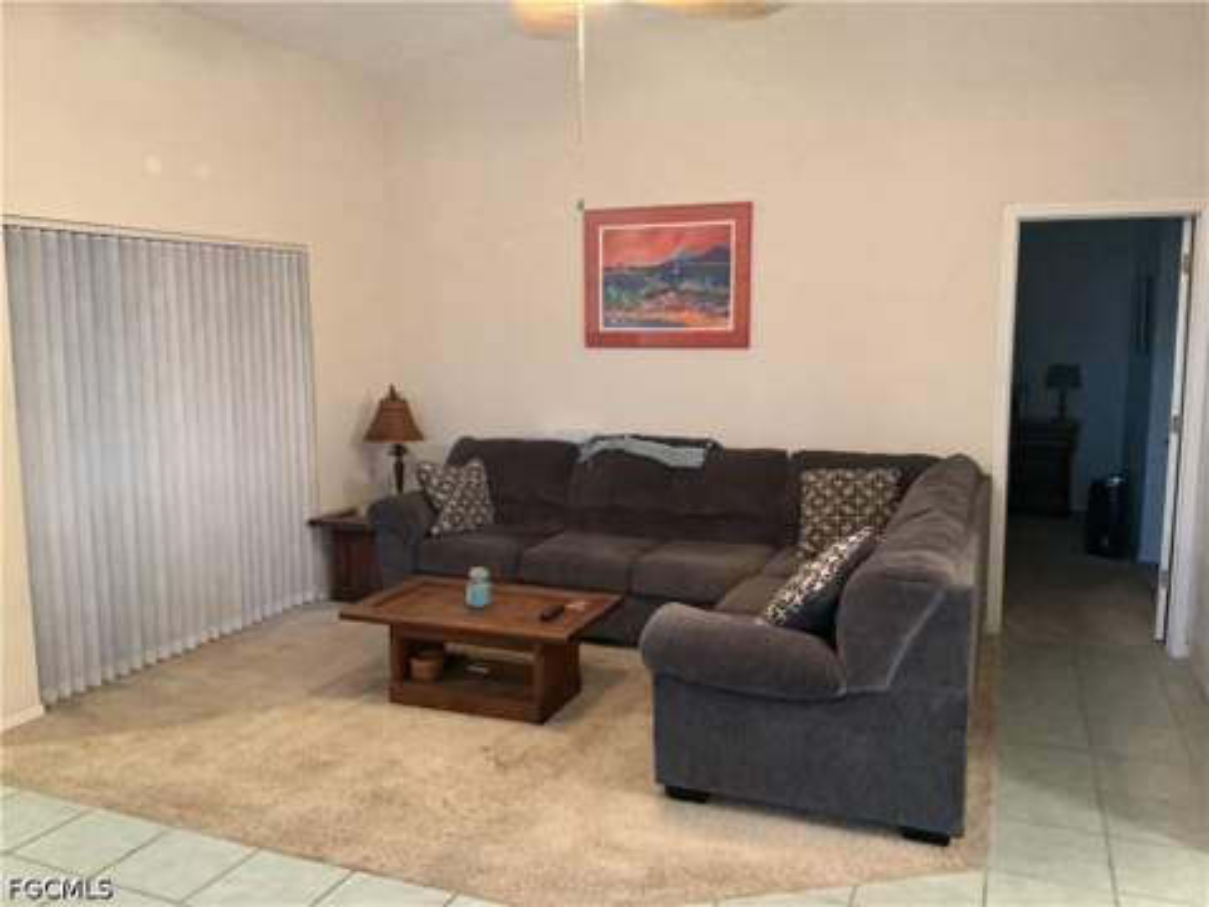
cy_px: 454
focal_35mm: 29
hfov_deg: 61.7
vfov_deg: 48.2
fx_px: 1013
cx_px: 604
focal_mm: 3
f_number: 1.8
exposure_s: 1/30
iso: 320
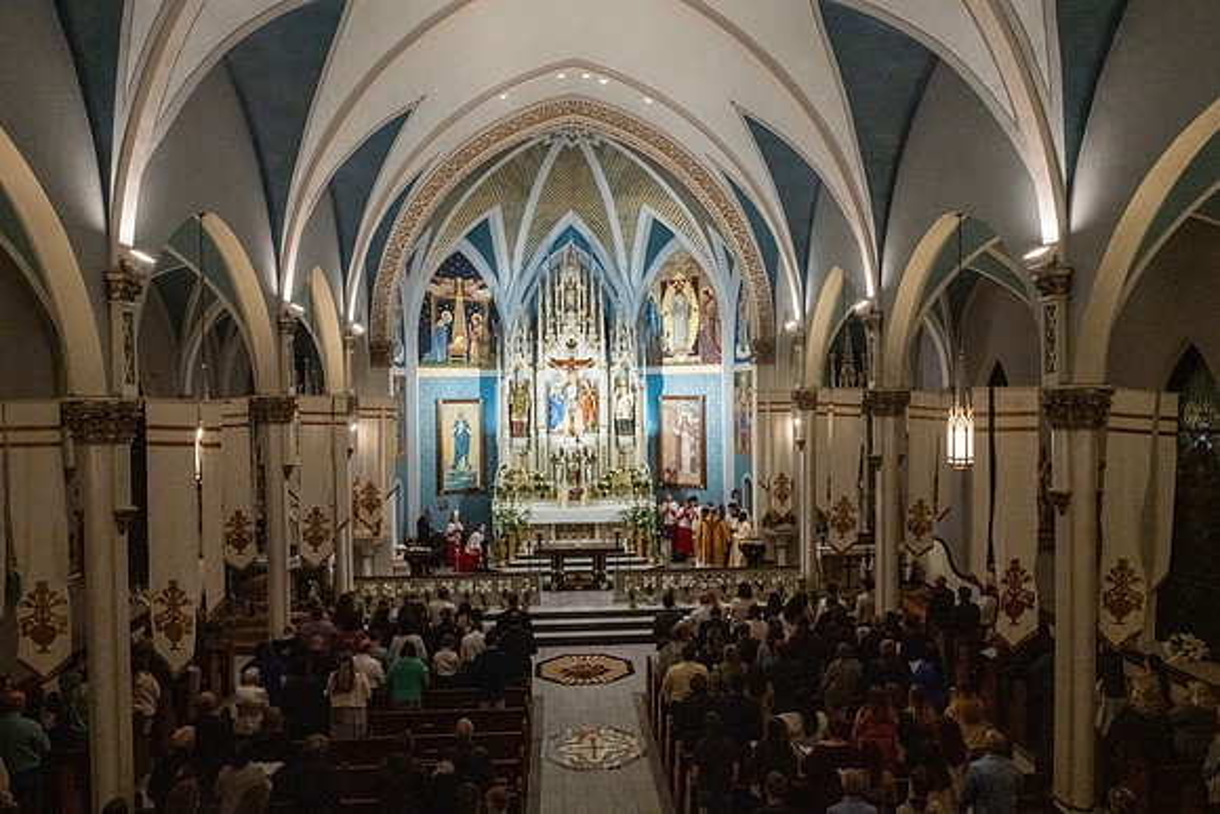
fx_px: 915
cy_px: 407
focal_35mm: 27
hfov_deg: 67.4
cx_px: 610
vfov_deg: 48.0
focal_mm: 27
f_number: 16
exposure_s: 1/60
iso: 5000
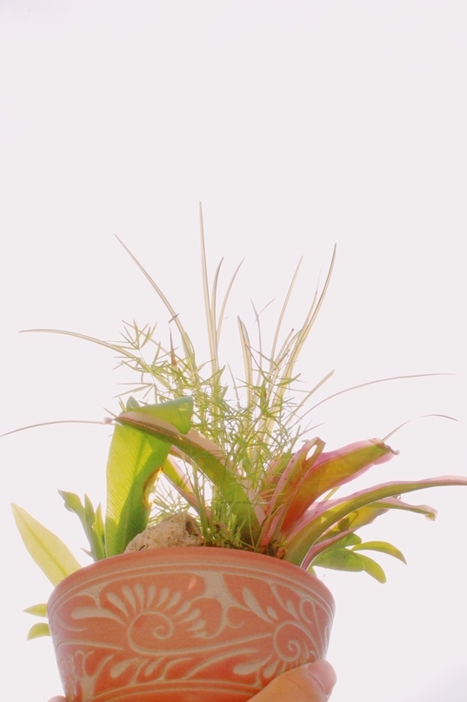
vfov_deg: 30.1
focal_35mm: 67
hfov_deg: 20.4
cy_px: 438
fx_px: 1298
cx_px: 229
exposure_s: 1/250
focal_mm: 35
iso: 800
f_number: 22
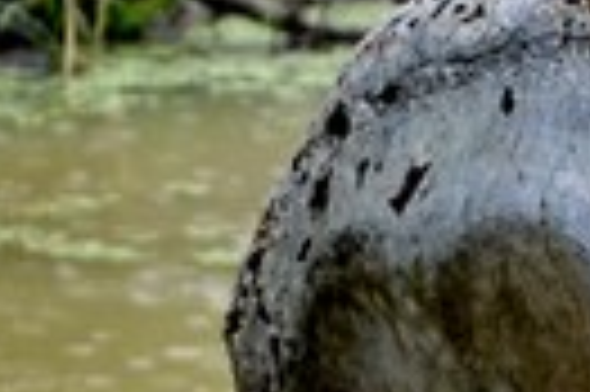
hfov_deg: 2.7
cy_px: 739
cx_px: 1067
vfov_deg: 1.8
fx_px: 12643
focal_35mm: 772
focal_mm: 75
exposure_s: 1/100
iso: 320
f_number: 5.3
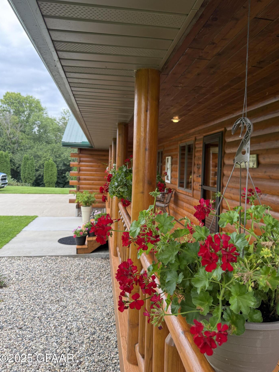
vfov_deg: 67.2
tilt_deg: -1.3
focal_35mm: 26
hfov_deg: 53.0
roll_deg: -2.4
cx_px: 149
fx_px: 279
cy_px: 175
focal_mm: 6.76
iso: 80
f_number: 1.78
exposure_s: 1/356
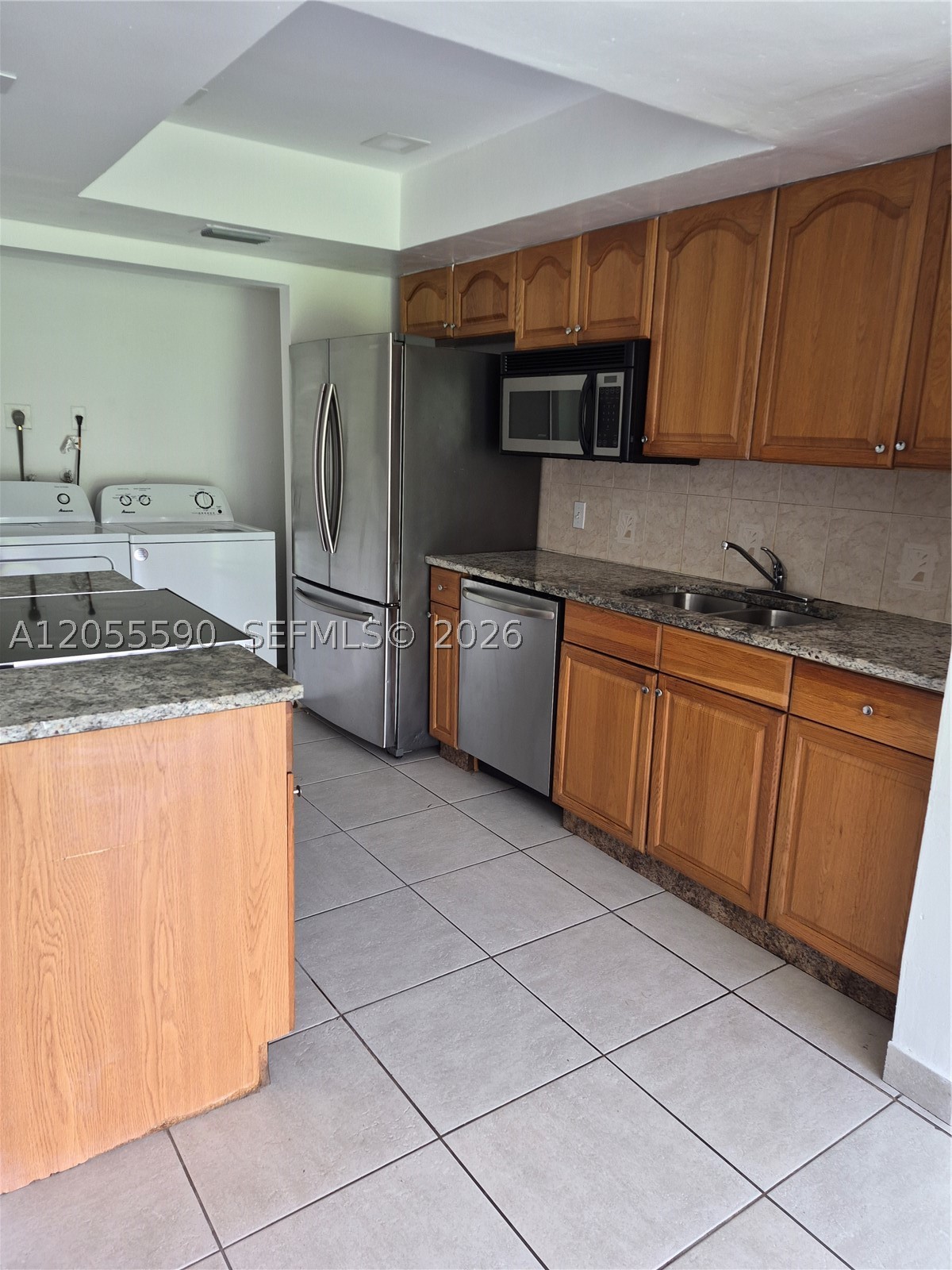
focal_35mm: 23
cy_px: 635
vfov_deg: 73.9
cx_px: 476
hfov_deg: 58.9
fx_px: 843
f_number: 1.8
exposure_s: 1/120
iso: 160
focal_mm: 5.4
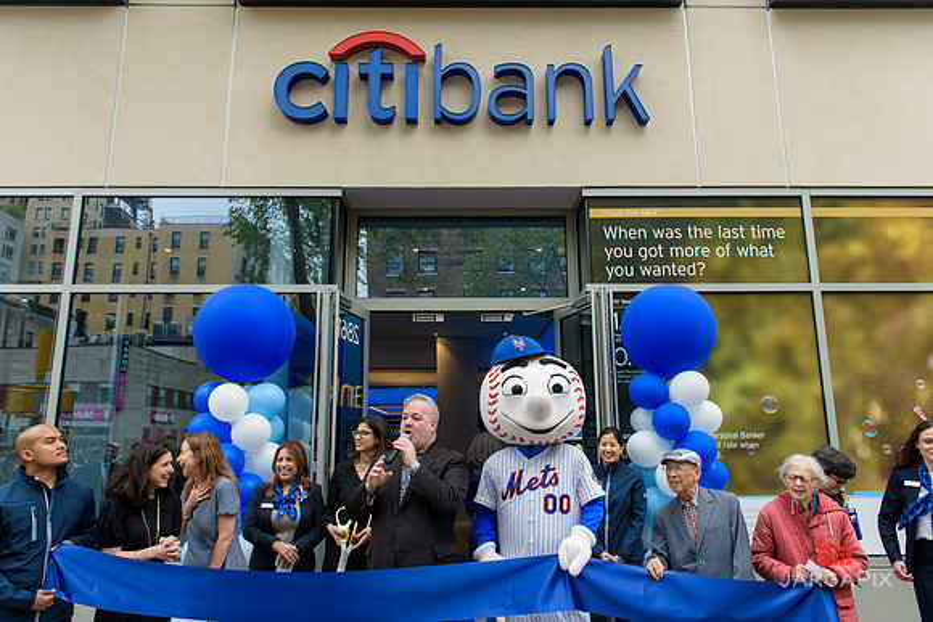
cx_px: 466
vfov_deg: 53.2
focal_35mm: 24
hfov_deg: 73.7
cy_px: 311
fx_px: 622
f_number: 5
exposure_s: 1/250
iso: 200
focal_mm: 24
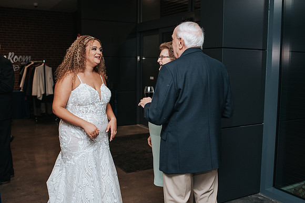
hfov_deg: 49.8
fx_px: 328
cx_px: 165
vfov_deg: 34.5
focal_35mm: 39
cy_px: 101
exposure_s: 1/200
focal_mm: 35
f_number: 2.8
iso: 1000
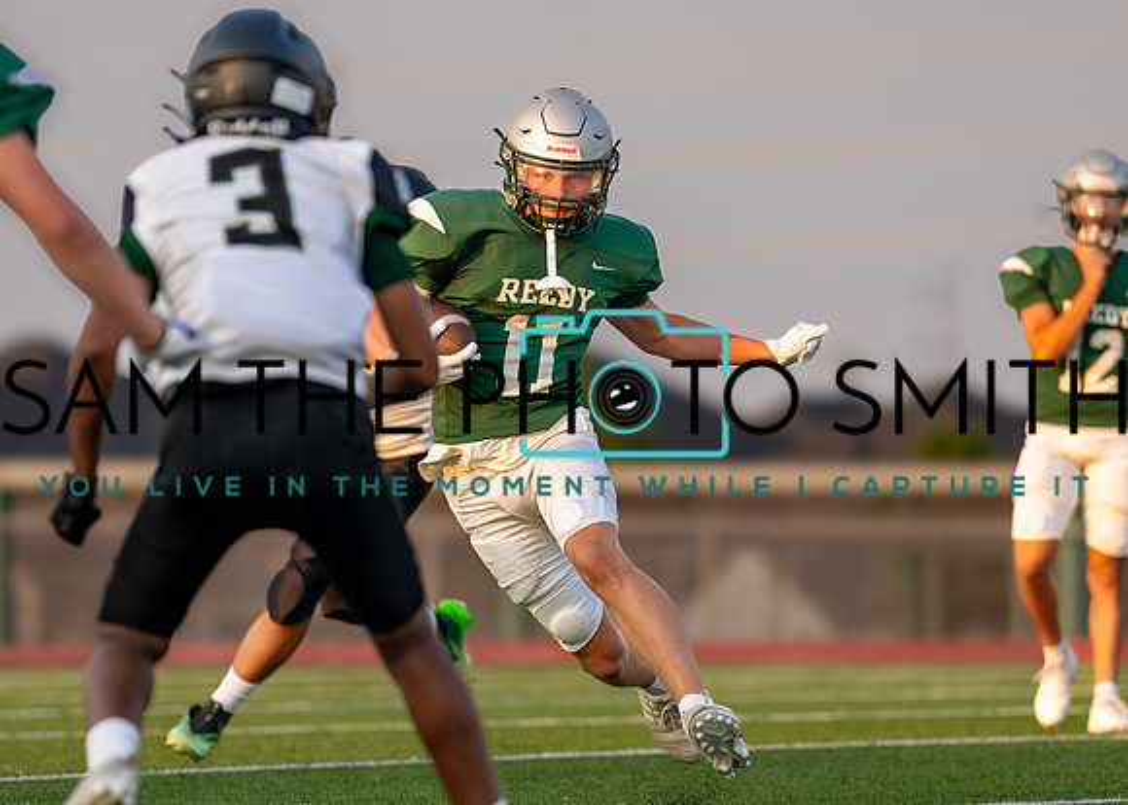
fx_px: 12388
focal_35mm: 387
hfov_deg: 5.2
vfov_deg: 3.7
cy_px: 449
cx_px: 580
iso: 400
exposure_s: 1/1600
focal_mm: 200
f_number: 2.8
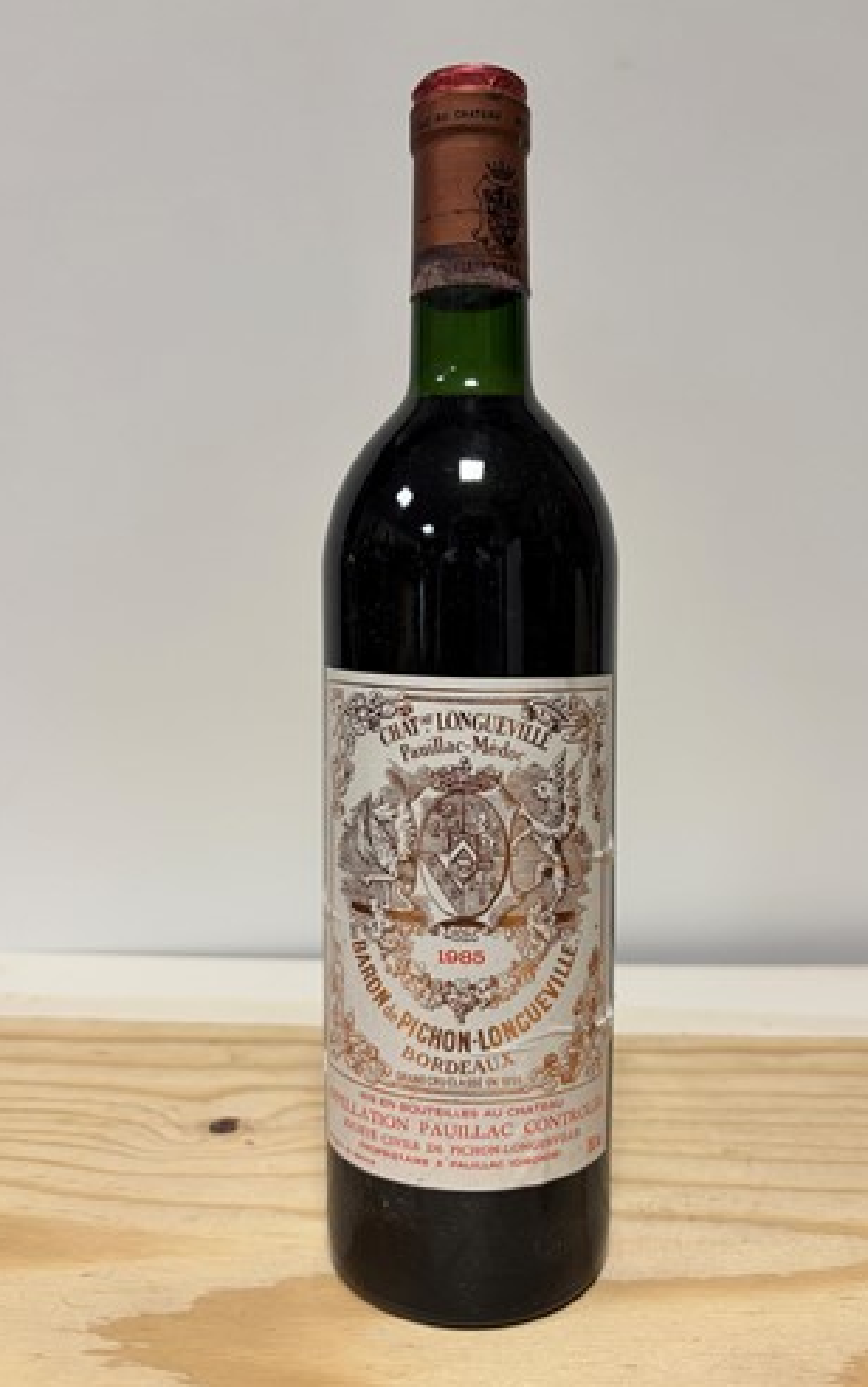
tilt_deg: -4.3
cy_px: 699
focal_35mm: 28
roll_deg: +0.1
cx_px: 466
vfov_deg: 66.4
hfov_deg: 44.6
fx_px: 1059
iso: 125
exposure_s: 1/100
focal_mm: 5.96
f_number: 1.6
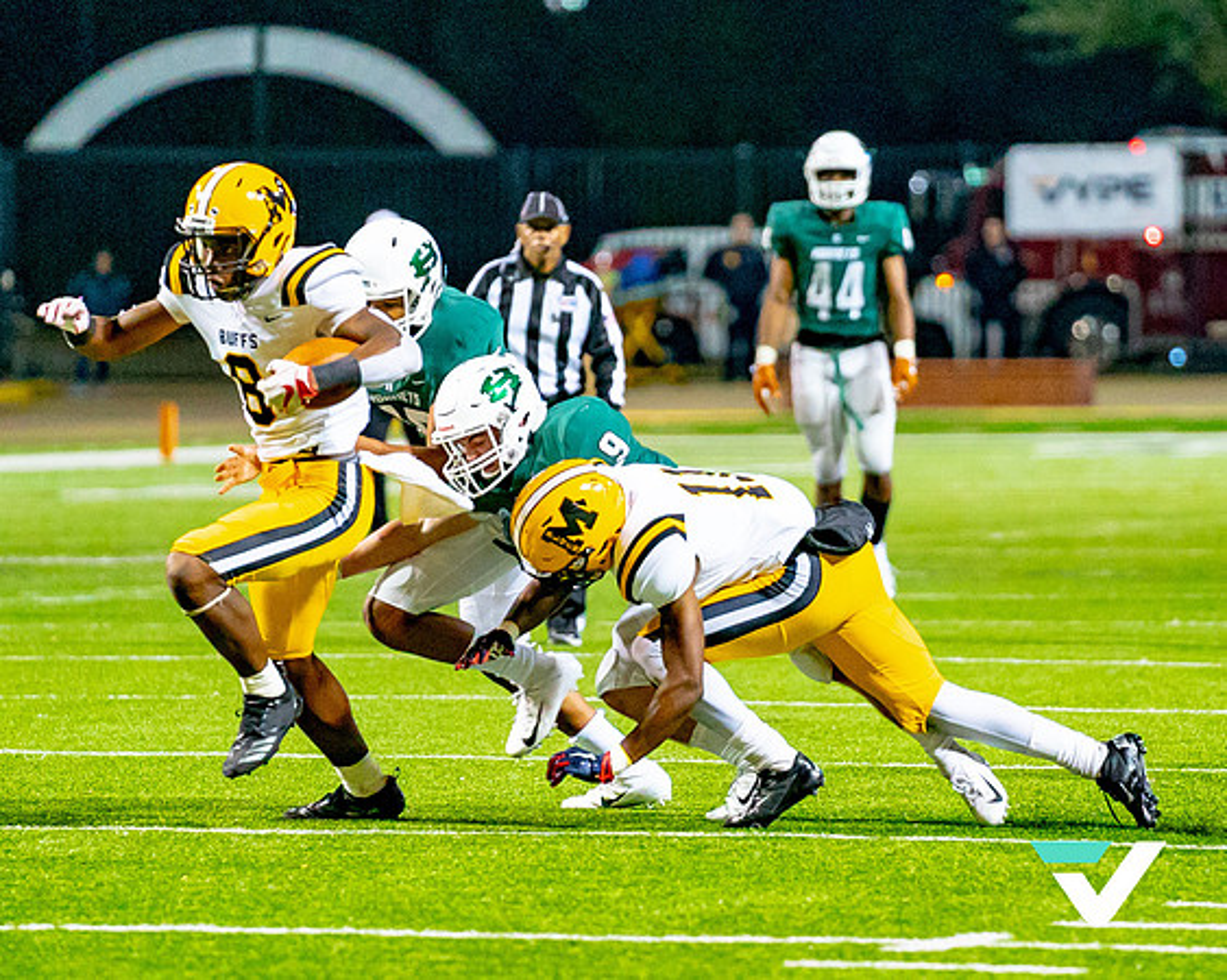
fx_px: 13771
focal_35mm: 379
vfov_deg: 4.1
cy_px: 371
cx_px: 806
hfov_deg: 5.1
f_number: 2.8
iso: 5000
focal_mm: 200
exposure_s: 1/1000
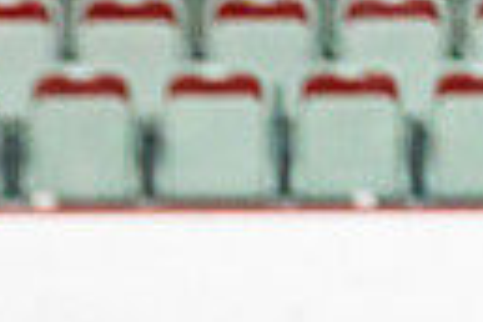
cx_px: -443
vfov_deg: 1.9
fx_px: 9874
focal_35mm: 736
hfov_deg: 2.8
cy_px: 673
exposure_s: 1/1250
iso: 3200
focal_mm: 155
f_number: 2.8
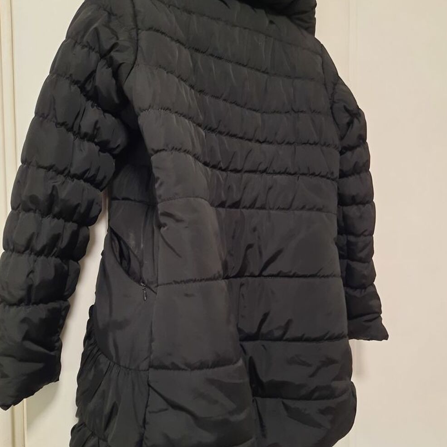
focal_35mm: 30
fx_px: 438
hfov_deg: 54.0
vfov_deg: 54.0
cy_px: 237
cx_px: 227
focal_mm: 4.6
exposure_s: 1/24
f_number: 2
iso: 400
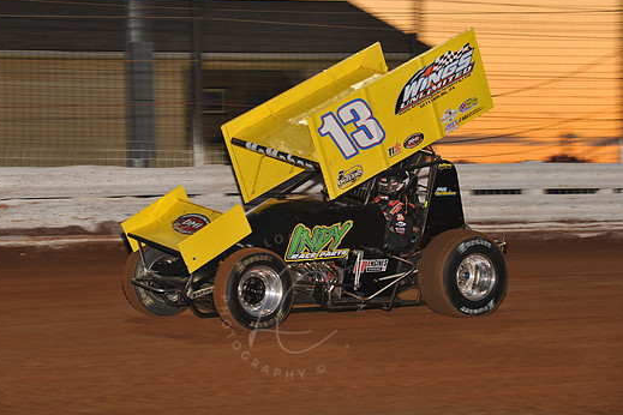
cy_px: 196
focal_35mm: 134
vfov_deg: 10.2
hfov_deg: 15.3
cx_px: 292
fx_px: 2319
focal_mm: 120
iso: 640
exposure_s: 1/320
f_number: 6.3
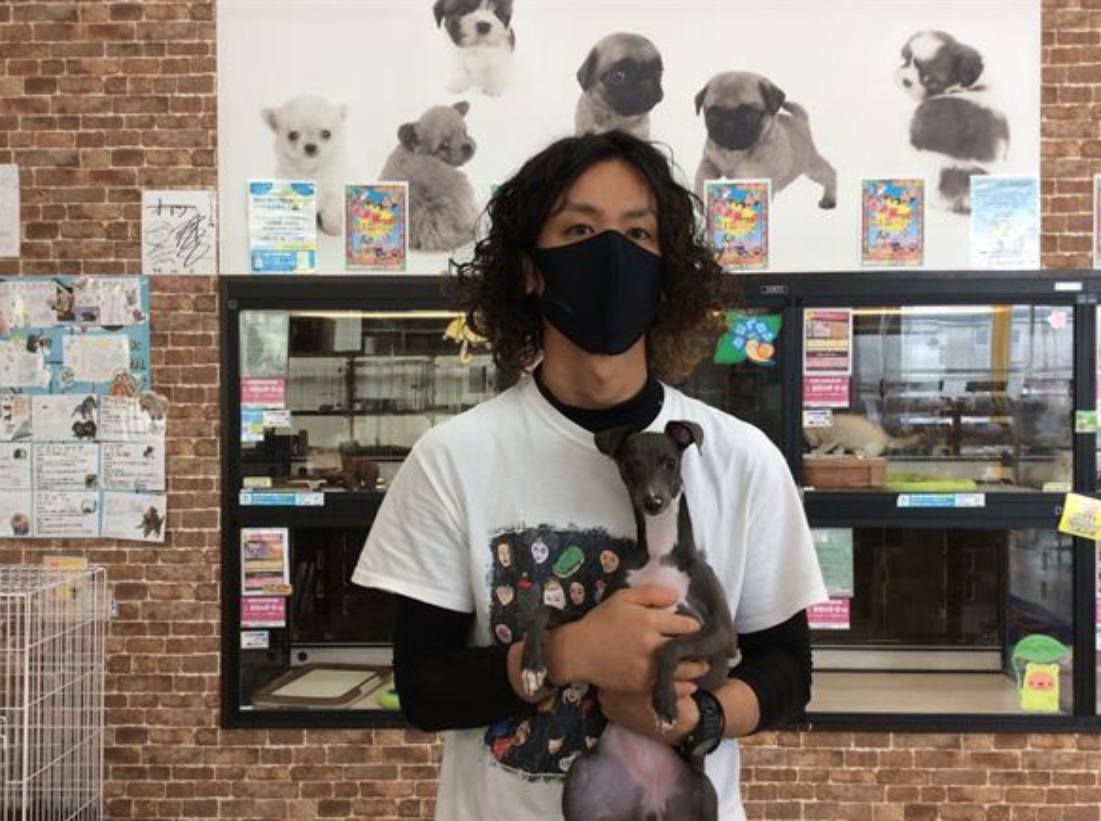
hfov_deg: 55.4
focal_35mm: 33
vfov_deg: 42.8
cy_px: 418
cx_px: 556
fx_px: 1047
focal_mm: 3.3
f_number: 2.4
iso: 40
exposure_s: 1/60
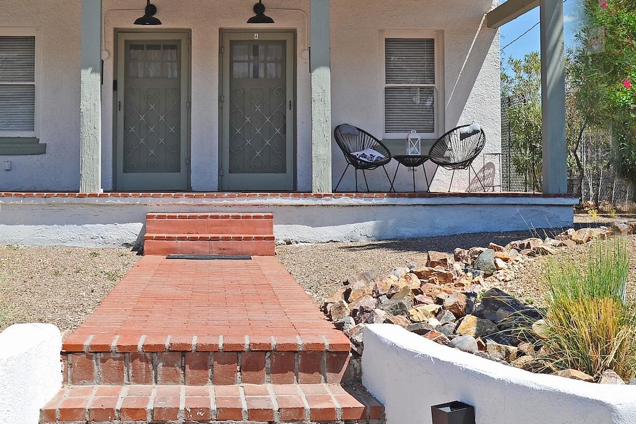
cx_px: 227
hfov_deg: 35.4
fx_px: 989
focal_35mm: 56
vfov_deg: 23.9
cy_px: 108
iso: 200
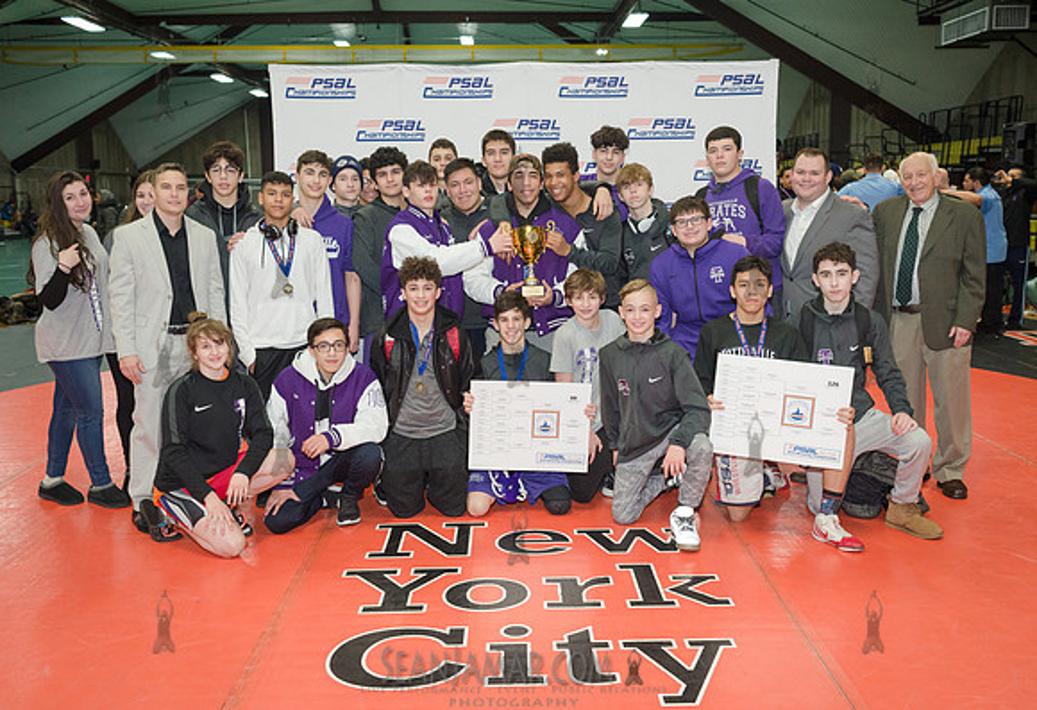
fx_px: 1034
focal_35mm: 36
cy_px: 355
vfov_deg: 37.9
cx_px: 532
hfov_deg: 53.3
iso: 2500
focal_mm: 35
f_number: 5.6
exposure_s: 1/160
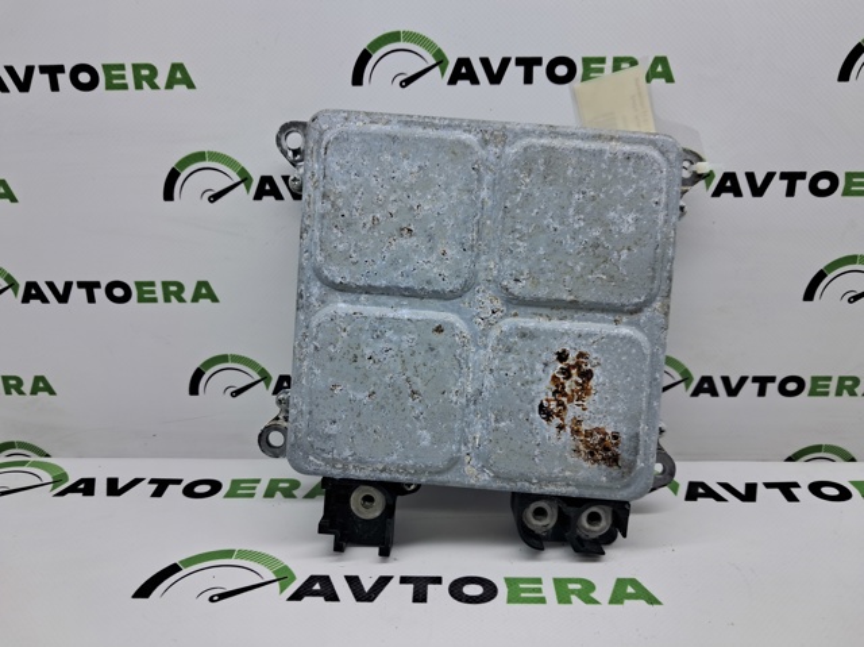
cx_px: 432
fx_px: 673
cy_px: 324
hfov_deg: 65.4
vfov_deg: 51.3
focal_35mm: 27
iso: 50
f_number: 1.8
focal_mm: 4
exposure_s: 1/120
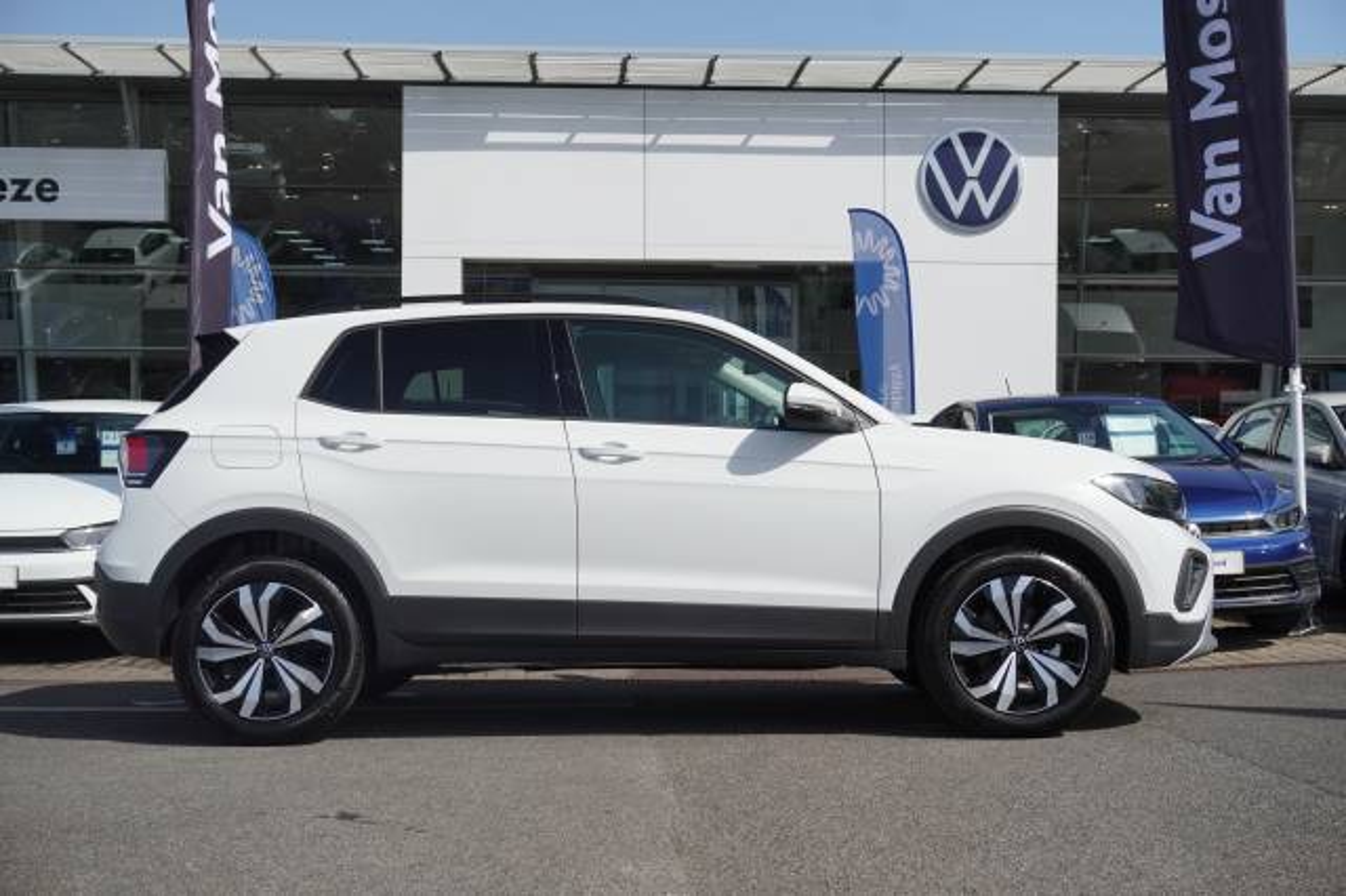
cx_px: 673
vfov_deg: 31.9
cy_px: 448
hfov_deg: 46.4
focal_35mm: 42
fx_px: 1569
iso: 100
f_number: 6.3
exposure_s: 1/320
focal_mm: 28
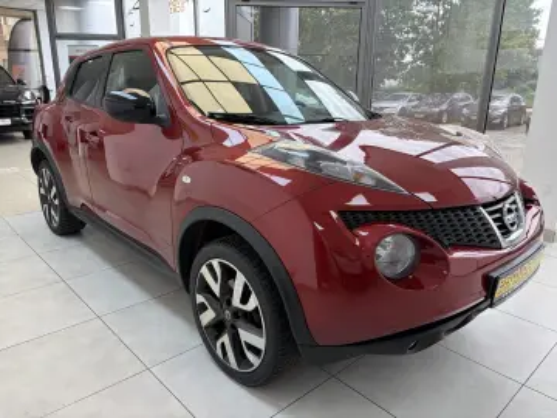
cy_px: 209
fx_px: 418
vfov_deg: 53.1
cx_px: 278
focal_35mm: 26
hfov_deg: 67.3
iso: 40
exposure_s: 1/122
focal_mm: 5.96
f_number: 1.6
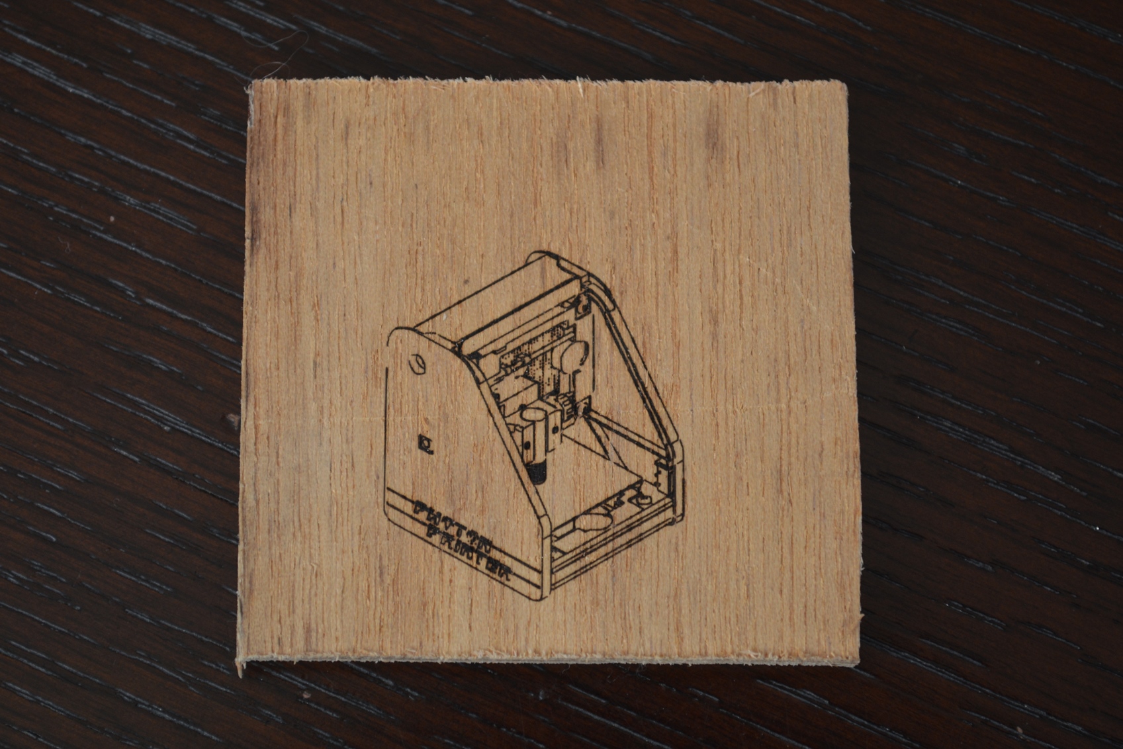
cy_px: 374
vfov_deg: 16.6
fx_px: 2574
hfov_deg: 24.6
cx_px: 562
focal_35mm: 82
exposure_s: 1/60
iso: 400
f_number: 5.6
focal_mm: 55
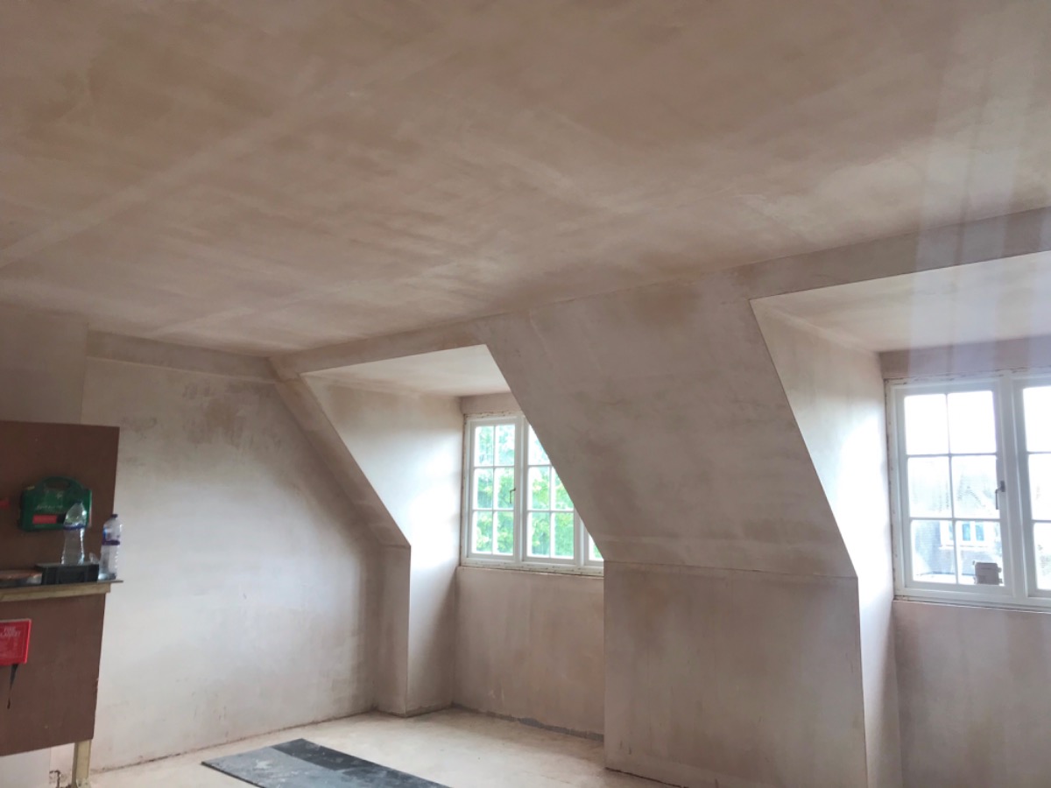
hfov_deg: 63.4
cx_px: 526
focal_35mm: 28
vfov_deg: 49.7
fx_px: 850
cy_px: 394
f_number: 1.8
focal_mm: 3.99
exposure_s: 1/50
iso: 25
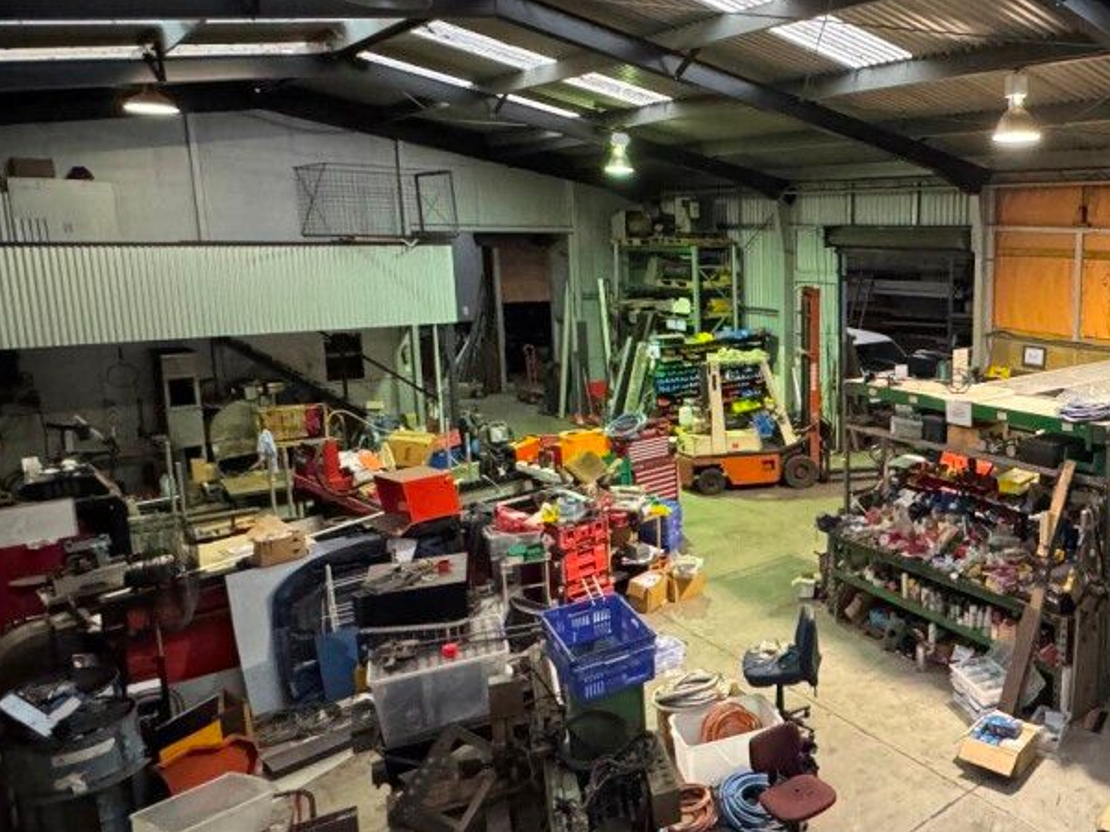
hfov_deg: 58.0
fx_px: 898
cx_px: 908
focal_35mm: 28
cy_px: 377
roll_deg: -0.6
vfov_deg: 49.7
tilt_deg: -8.4
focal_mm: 2.22
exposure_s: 1/33
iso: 1000
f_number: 2.2
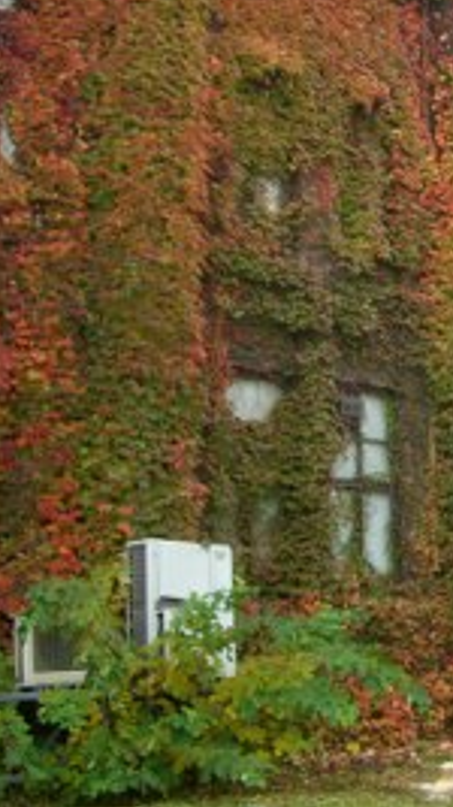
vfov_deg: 33.8
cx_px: 498
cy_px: 357
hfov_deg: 18.6
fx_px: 1325
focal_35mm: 62
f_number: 2.8
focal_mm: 7.9
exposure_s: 1/200
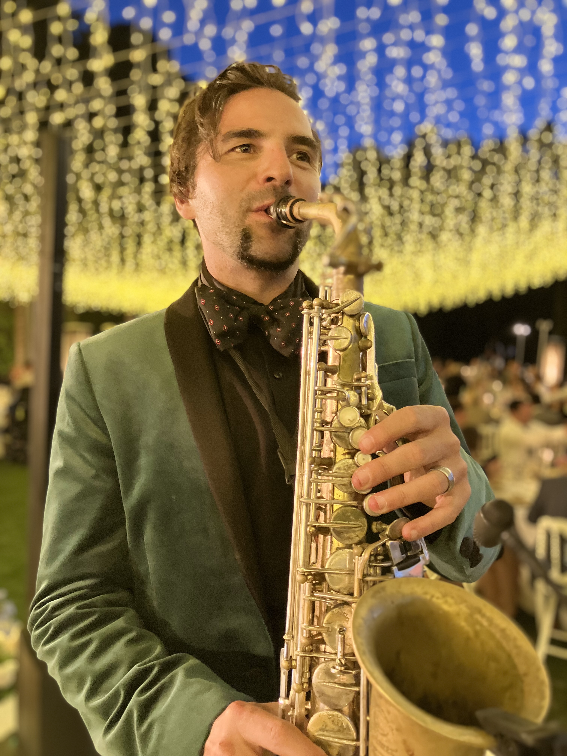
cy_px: 378
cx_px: 284
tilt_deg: -2.9
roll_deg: +0.2
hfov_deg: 49.7
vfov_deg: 63.4
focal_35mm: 28
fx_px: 612
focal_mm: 3.99
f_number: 1.8
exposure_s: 1/30
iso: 500
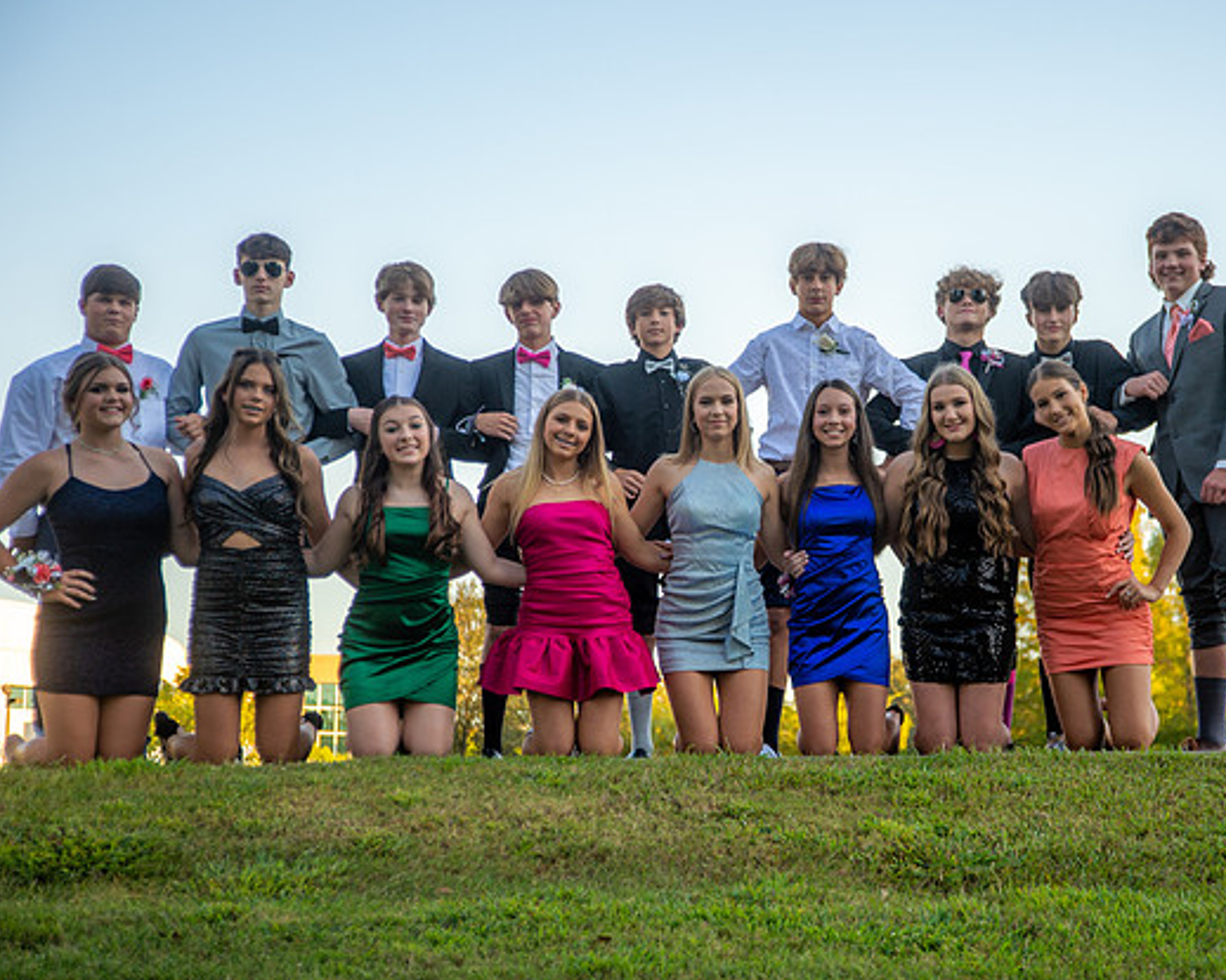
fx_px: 2939
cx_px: 769
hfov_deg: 23.5
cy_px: 523
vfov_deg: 18.9
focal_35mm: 81
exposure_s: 1/250
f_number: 4.5
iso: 125
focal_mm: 65
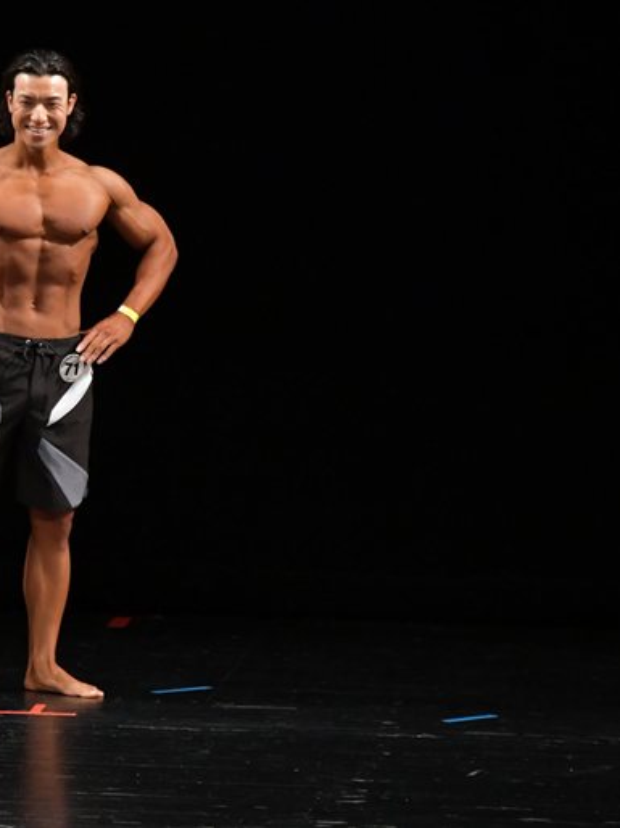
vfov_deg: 4.6
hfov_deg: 3.4
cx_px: 6
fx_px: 10397
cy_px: 414
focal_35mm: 435
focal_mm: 200
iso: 3200
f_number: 5.6
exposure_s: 1/400
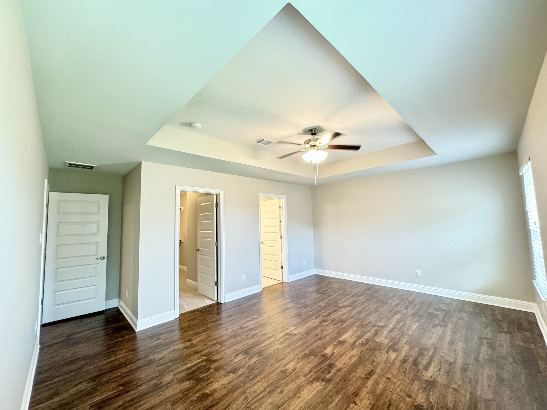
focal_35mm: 14
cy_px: 205
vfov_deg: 85.7
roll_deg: +1.4
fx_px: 221
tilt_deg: +3.7
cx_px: 274
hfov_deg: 102.1
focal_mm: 2.22
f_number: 2.2
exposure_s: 1/60
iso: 500
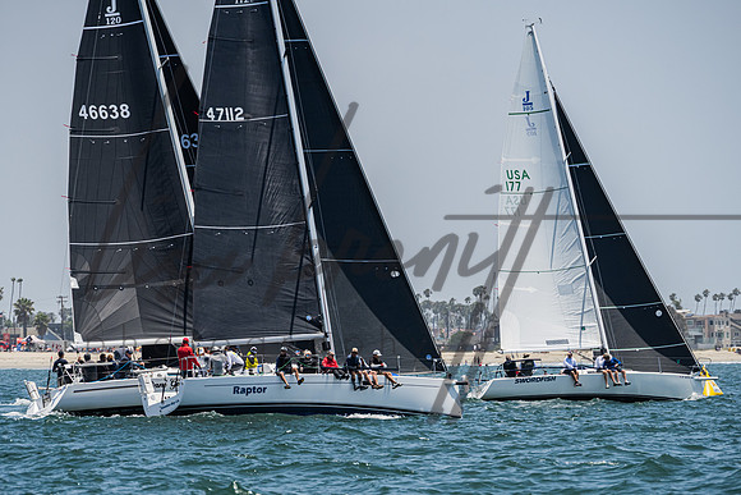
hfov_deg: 6.6
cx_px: 371
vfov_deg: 4.4
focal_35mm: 312
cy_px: 308
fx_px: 6428
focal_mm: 240
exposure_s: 1/2000
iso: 400
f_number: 8
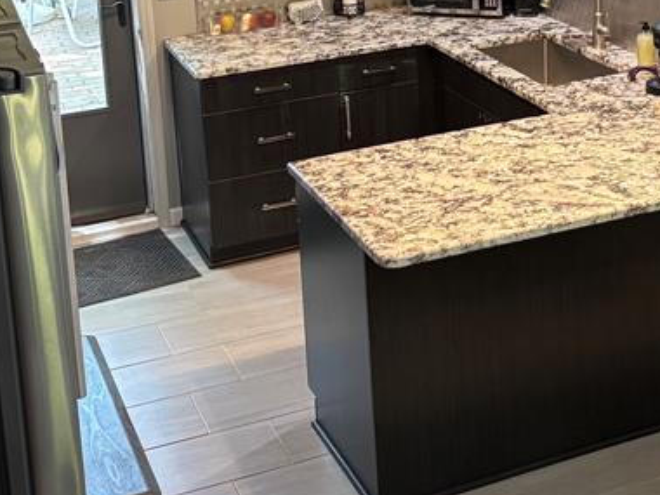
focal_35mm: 70
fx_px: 1335
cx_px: 405
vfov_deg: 20.1
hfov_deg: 27.7
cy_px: -49
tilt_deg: -11.5
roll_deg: +2.3
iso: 250
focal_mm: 5.96
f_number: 1.6
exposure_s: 1/60
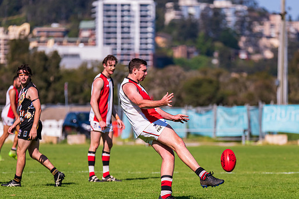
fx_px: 3065
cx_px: 155
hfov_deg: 5.6
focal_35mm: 369
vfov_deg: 3.7
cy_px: 112
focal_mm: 320
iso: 800
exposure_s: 1/5000
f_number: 6.3
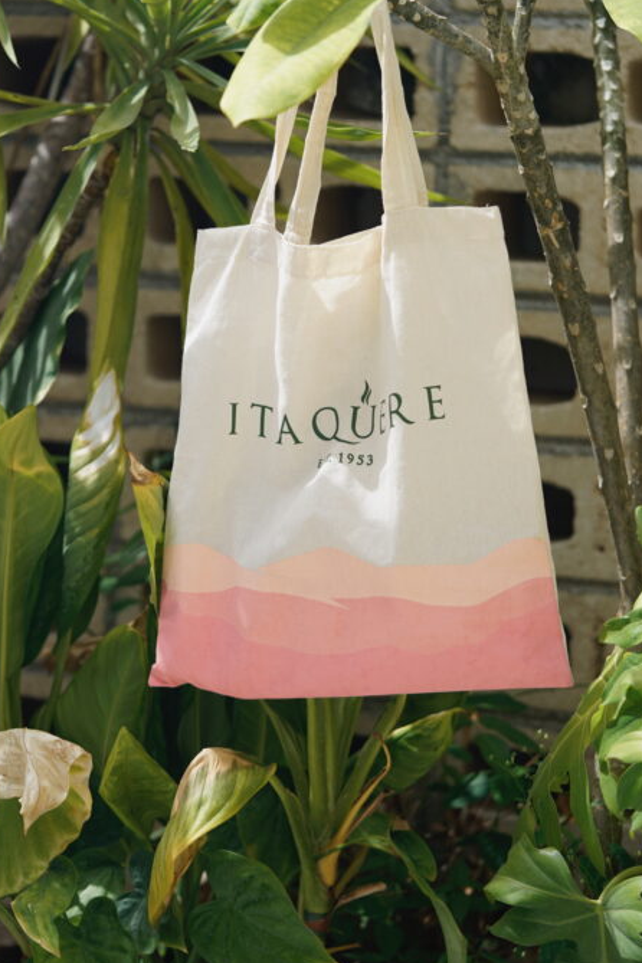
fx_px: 3236
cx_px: 321
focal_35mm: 121
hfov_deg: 11.3
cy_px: 374
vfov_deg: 16.9
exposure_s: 1/1000
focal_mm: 90
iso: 125
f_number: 2.8
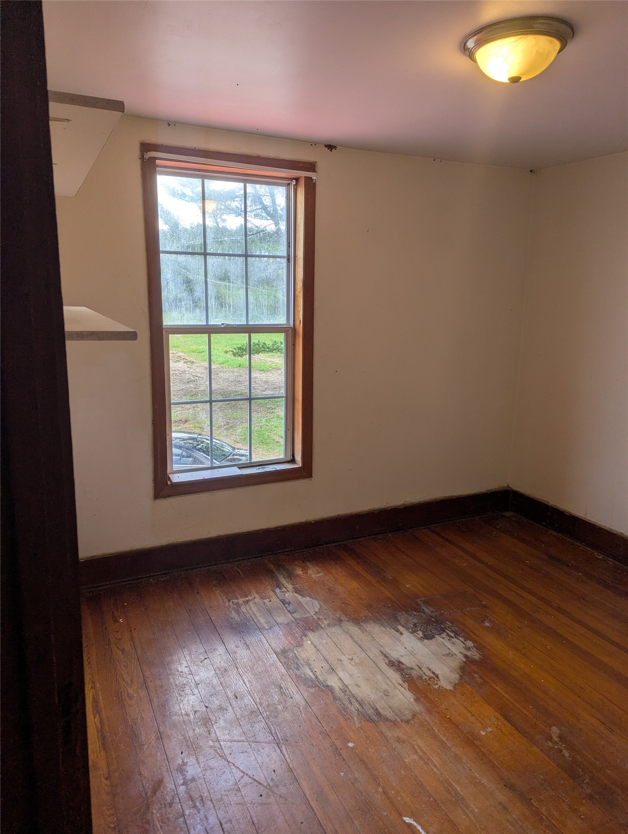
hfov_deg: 57.0
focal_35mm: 24
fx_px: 579
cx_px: 314
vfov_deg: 71.5
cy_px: 417
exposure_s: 1/229
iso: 39
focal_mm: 6.81
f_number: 1.85
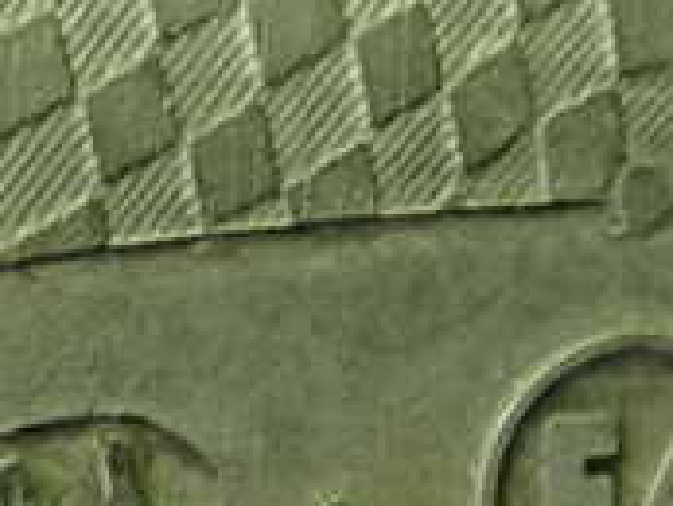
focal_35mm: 125
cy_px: 619
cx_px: -265
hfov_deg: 14.9
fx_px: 2432
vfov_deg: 11.6
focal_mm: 6.37
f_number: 2.5
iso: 400
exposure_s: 1/40
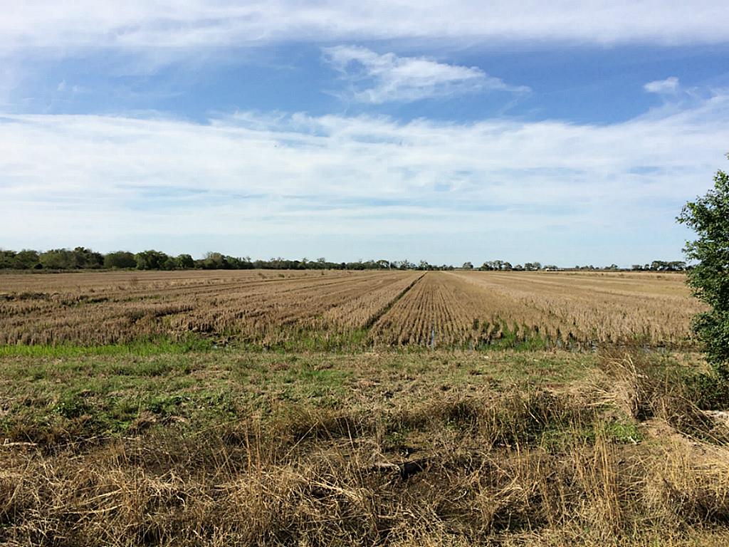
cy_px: 274
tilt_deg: +0.0
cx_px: 364
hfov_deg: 61.7
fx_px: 611
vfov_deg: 48.2
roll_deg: +0.2
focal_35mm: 29
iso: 32
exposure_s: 1/2415
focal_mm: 4.15
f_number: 2.2
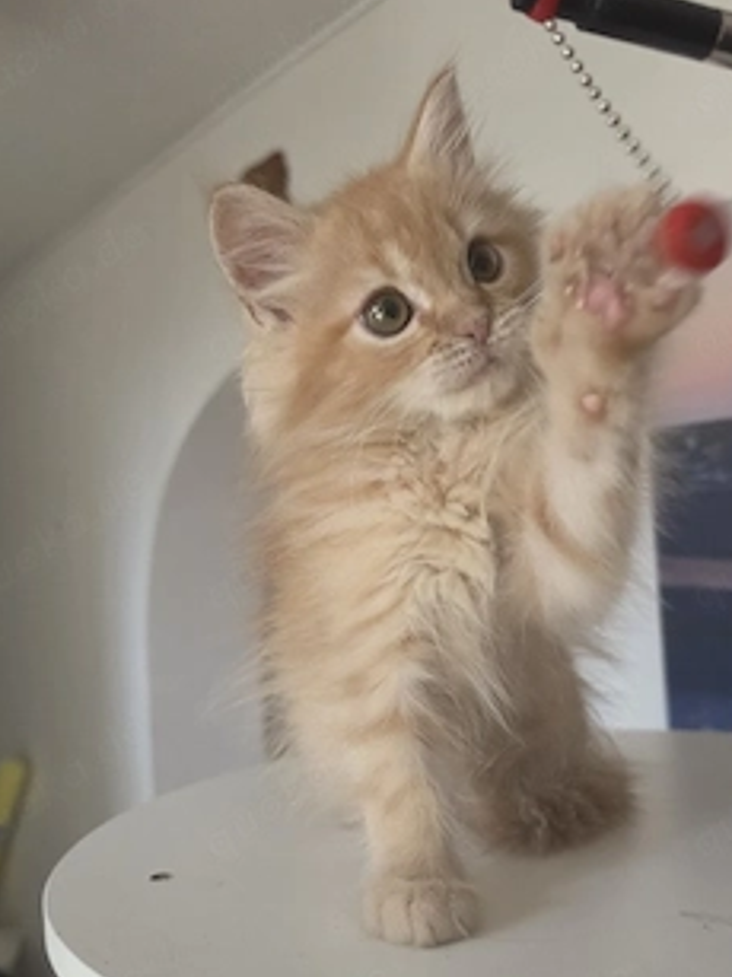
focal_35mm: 30
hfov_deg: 46.8
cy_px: 573
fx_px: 846
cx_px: 366
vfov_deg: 59.6
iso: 400
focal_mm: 6.5
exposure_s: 1/101
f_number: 1.4
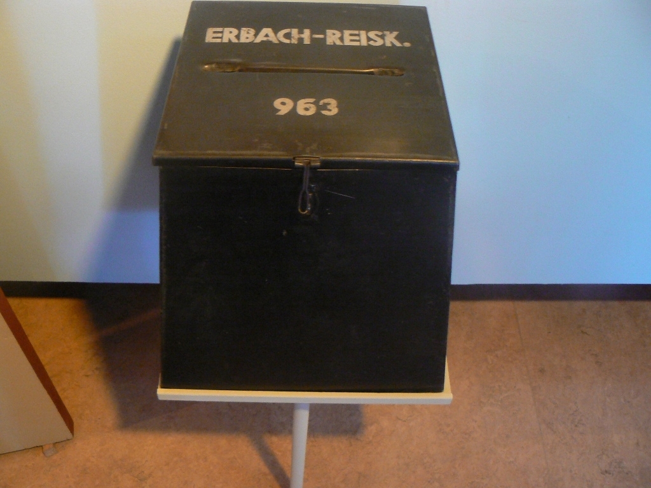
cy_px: 244
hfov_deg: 51.4
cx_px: 326
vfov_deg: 39.7
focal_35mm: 36
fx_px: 677
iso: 200
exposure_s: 1/4
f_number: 2.8
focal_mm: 6
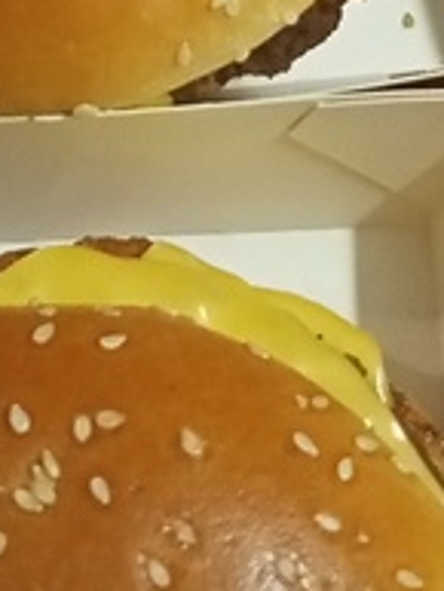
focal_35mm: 158
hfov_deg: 9.4
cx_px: 83
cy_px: -386
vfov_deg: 11.8
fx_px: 2699
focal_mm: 4.05
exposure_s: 1/33.3
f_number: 1.8
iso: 349
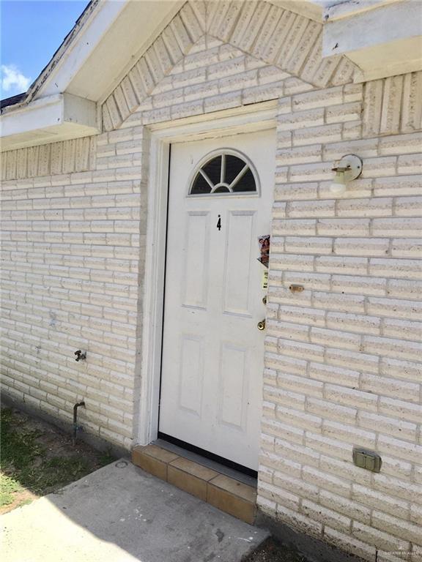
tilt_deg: -3.9
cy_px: 281
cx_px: 211
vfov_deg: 61.7
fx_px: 471
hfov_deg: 48.2
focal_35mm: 29
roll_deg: -1.1
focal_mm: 4.15
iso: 25
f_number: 2.2
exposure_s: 1/1040
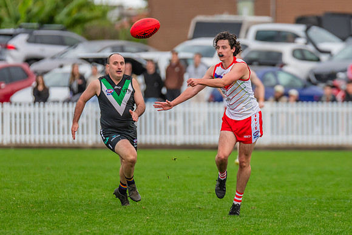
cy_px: 112
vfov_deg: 2.9
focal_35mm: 468
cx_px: 220
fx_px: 4580
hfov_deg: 4.4
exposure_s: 1/1000
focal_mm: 330
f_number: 4.5
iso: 800
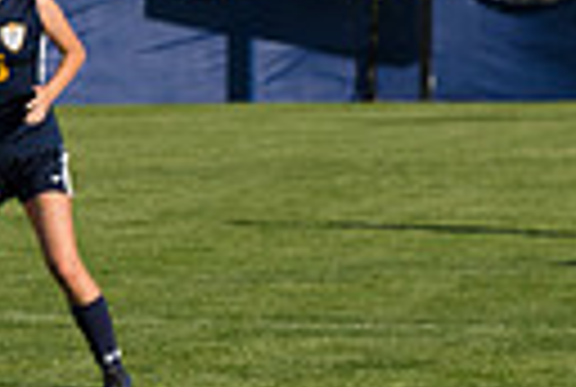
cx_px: -693
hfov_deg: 3.8
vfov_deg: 2.6
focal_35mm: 528
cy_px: 405
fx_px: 8468
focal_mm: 78
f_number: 5.6
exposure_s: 1/1600
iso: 250
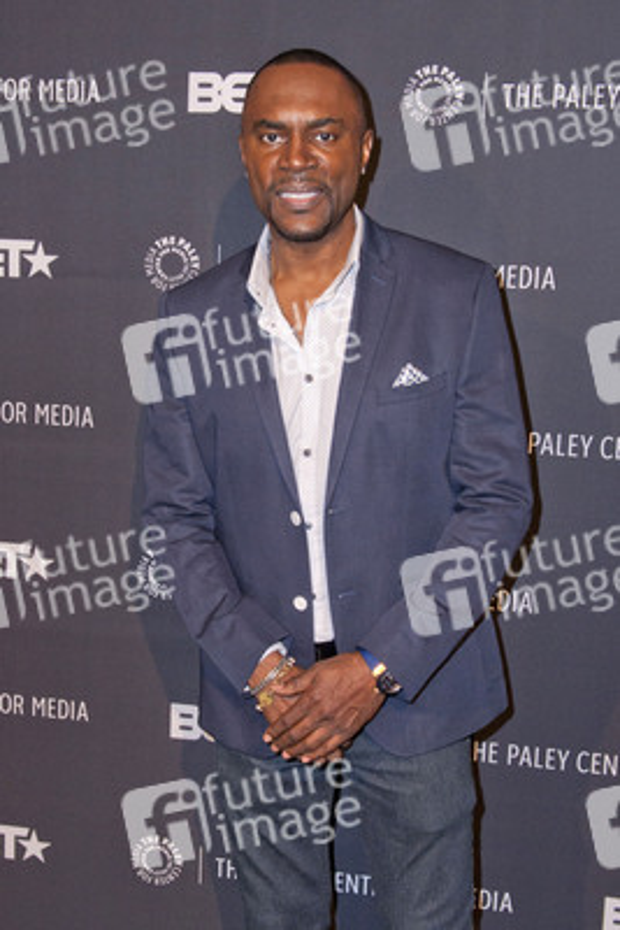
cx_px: 310
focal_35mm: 34
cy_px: 465
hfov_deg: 38.9
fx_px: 878
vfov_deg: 55.8
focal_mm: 34
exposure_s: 1/400
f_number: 4.5
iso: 500
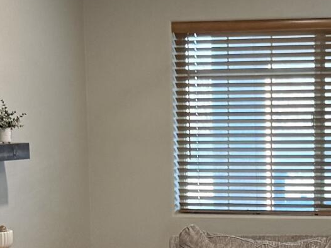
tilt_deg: -9.6
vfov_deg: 10.6
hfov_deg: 14.4
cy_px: 296
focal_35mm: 137
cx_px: 248
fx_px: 1309
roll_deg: +0.1
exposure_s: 1/60
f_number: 1.78
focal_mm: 6.76
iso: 250
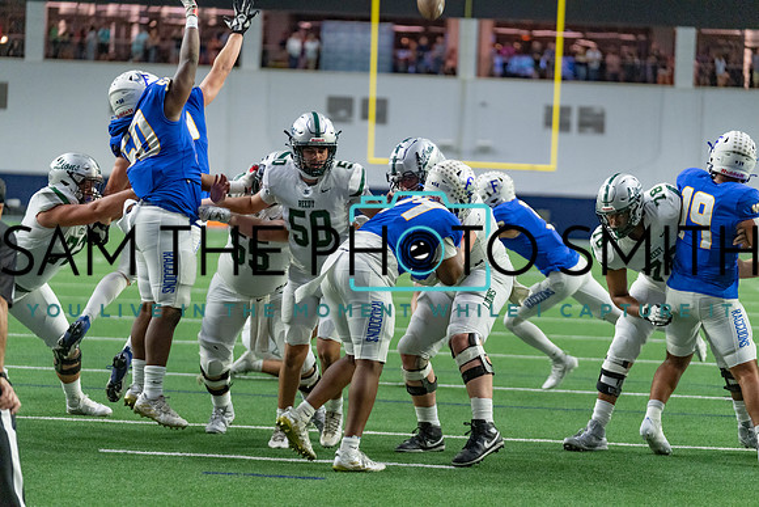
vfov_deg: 10.3
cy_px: 254
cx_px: 380
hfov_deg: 15.4
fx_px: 2805
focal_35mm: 133
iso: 3200
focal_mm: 133
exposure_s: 1/800
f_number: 2.8
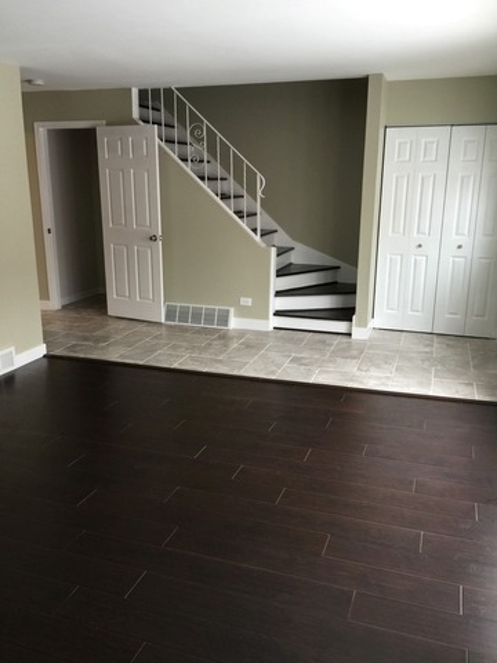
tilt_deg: -13.4
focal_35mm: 29
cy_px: 332
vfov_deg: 61.7
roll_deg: -0.4
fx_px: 555
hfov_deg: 48.2
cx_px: 248
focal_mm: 4.15
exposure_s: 1/30
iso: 50
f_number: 2.2
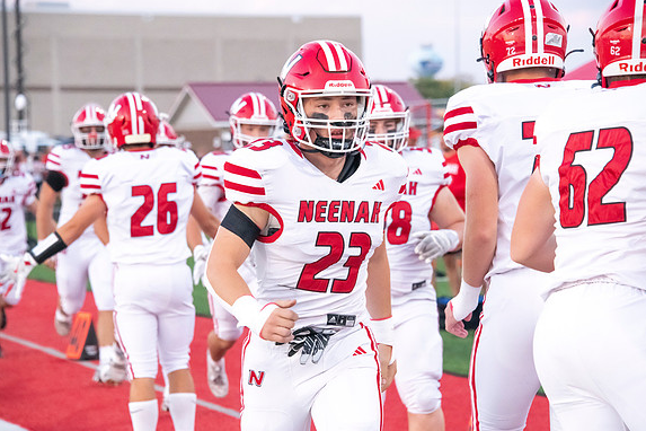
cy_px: 216
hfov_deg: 11.9
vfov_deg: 8.0
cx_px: 322
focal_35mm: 172
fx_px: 3086
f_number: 7.1
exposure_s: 1/800
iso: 10000
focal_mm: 170
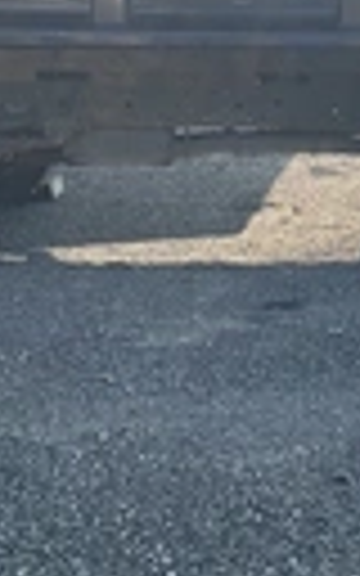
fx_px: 1507
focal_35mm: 96
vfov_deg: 21.4
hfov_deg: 13.5
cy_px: 140
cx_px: 320
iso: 25
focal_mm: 3
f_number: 1.8
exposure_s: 1/606
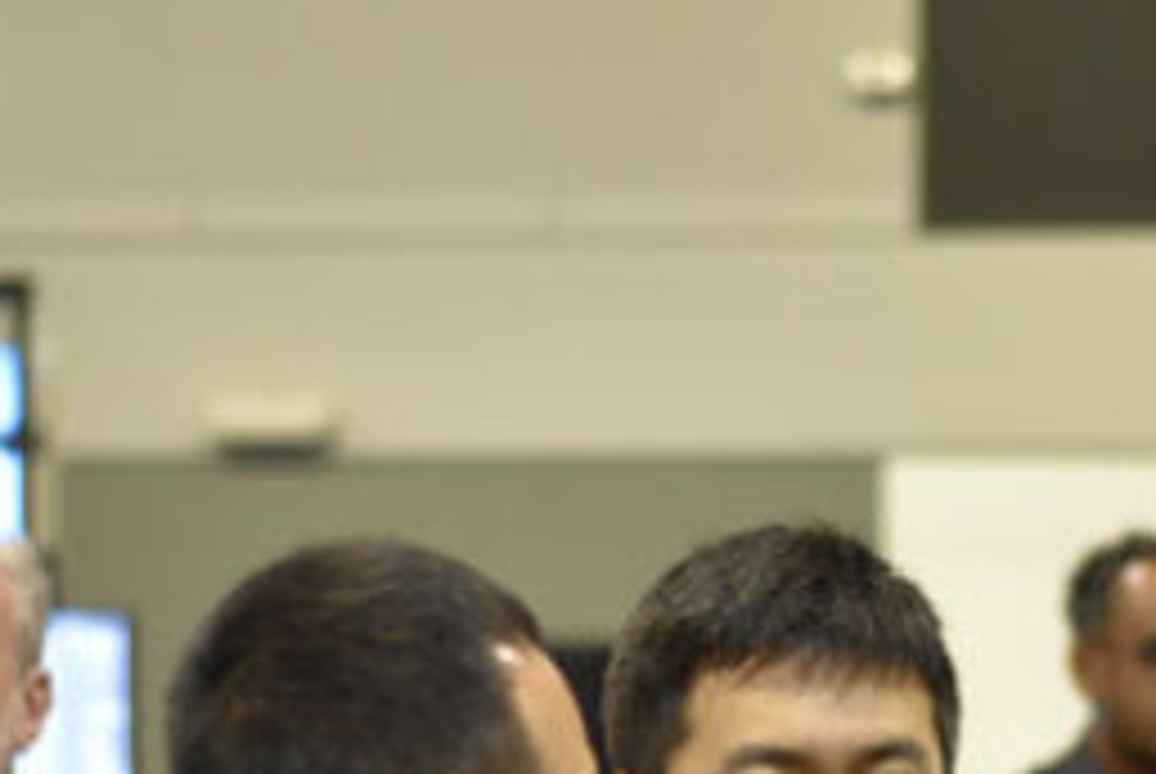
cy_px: 1048
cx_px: 1053
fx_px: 6397
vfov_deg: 6.8
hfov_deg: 10.3
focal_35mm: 199
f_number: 2
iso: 800
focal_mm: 50
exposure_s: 1/60
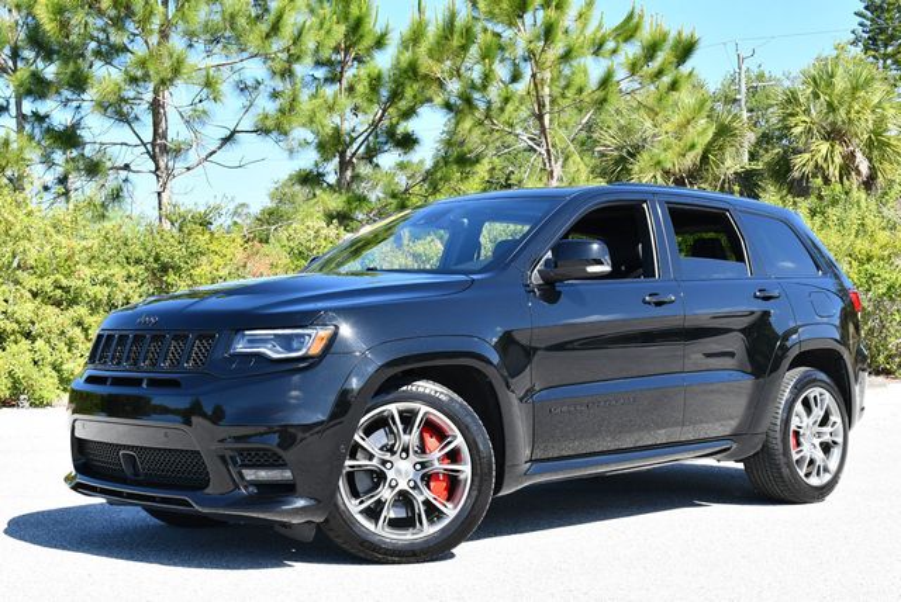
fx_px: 1403
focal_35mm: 56
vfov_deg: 24.2
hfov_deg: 35.6
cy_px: 301
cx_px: 450
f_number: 6.3
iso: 200
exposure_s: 1/250
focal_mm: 28
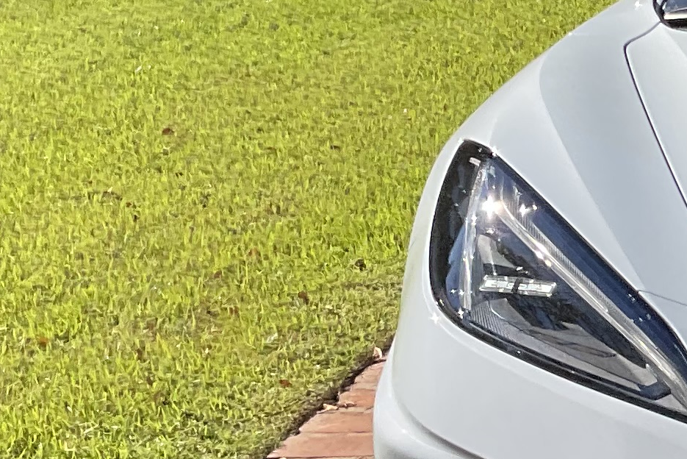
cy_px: 264
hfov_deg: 14.2
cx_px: 1180
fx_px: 2481
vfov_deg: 10.6
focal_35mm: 130
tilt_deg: -18.0
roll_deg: +0.1
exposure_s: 1/1626
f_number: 1.8
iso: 16
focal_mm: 3
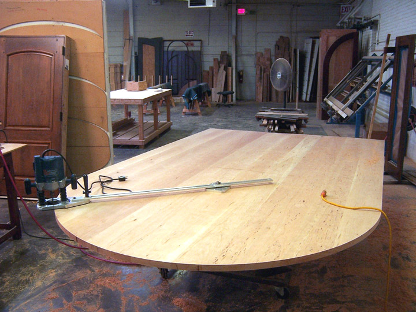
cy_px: 156
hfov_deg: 55.4
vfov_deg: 42.9
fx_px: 397
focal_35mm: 33
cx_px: 208
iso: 140
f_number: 3.4
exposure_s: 1/10
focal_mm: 5.5
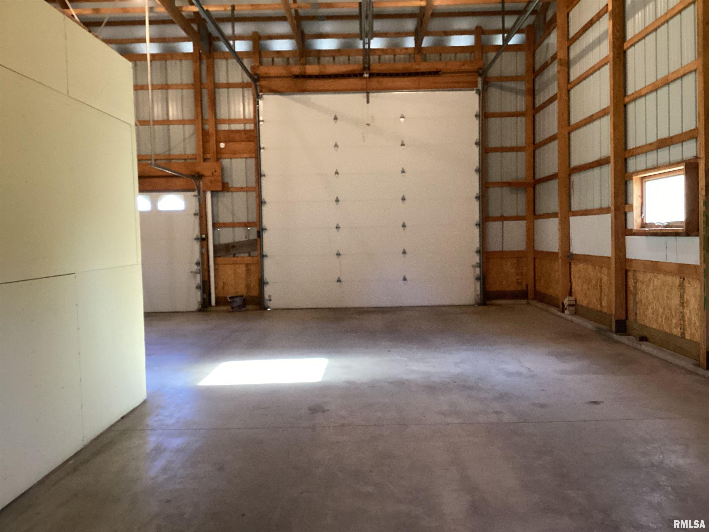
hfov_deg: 58.4
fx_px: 635
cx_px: 354
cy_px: 266
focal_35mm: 31
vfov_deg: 45.4
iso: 320
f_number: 2.4
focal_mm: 3.3
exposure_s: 1/40
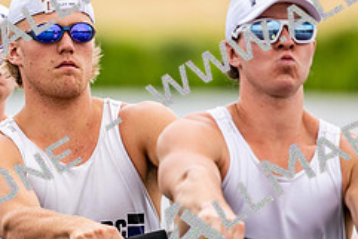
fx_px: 9572
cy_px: 132
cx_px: 37
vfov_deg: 1.4
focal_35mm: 962
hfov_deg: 2.1
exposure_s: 1/2500
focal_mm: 400
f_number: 4.5
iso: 360
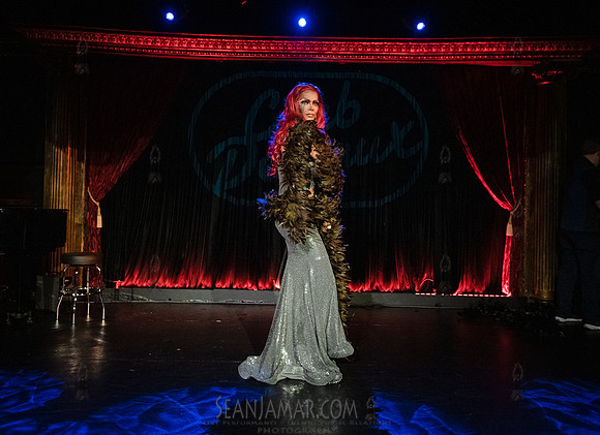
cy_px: 193
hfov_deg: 62.3
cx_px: 307
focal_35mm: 29
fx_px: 496
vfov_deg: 47.3
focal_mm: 24
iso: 4000
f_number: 4
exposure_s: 1/250
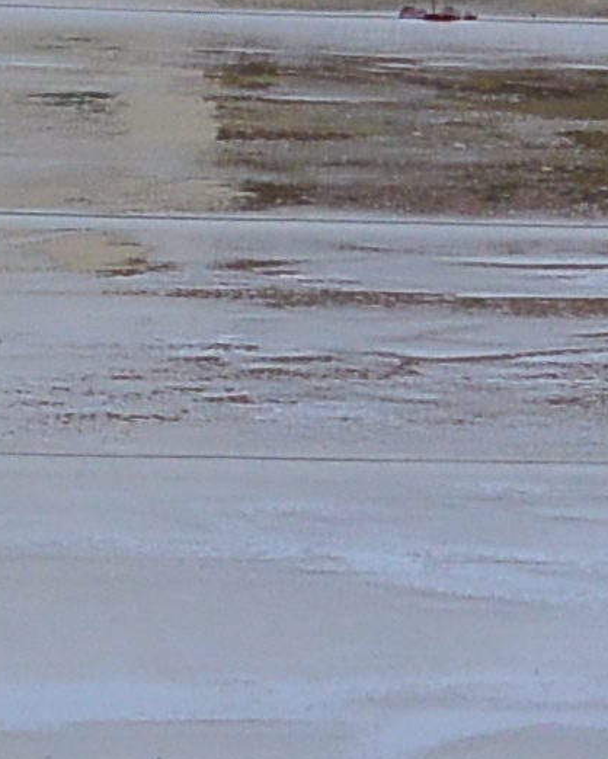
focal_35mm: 671
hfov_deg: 2.3
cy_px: -1224
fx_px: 15084
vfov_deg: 2.9
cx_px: -1645
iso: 160
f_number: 4.5
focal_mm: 30
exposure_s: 1/640
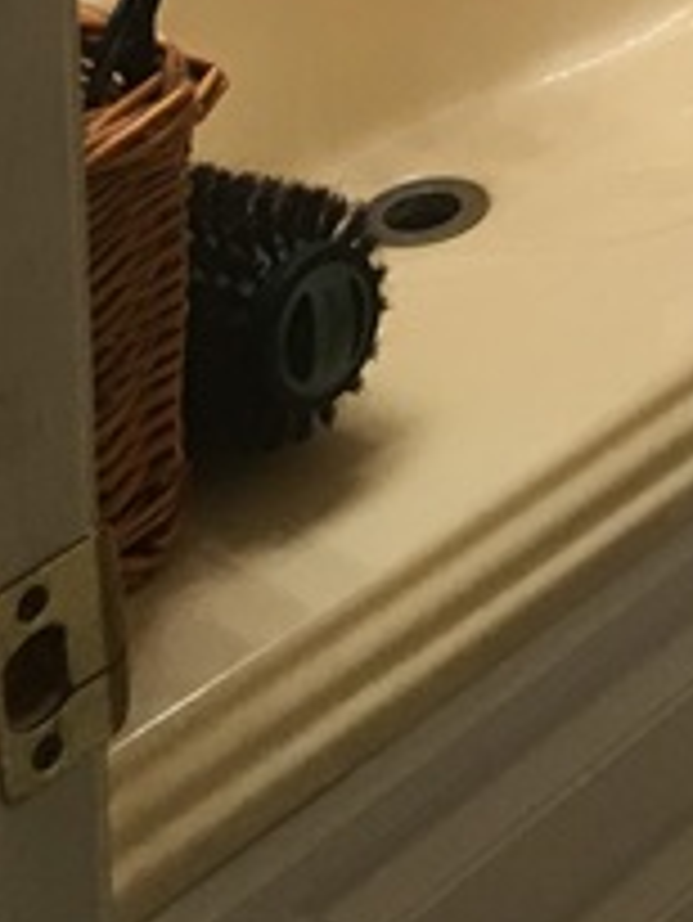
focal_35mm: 136
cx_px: 1256
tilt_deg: -7.8
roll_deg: -1.0
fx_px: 3626
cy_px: -1102
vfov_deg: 12.3
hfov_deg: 10.3
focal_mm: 4.15
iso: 40
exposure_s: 1/30
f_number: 2.2
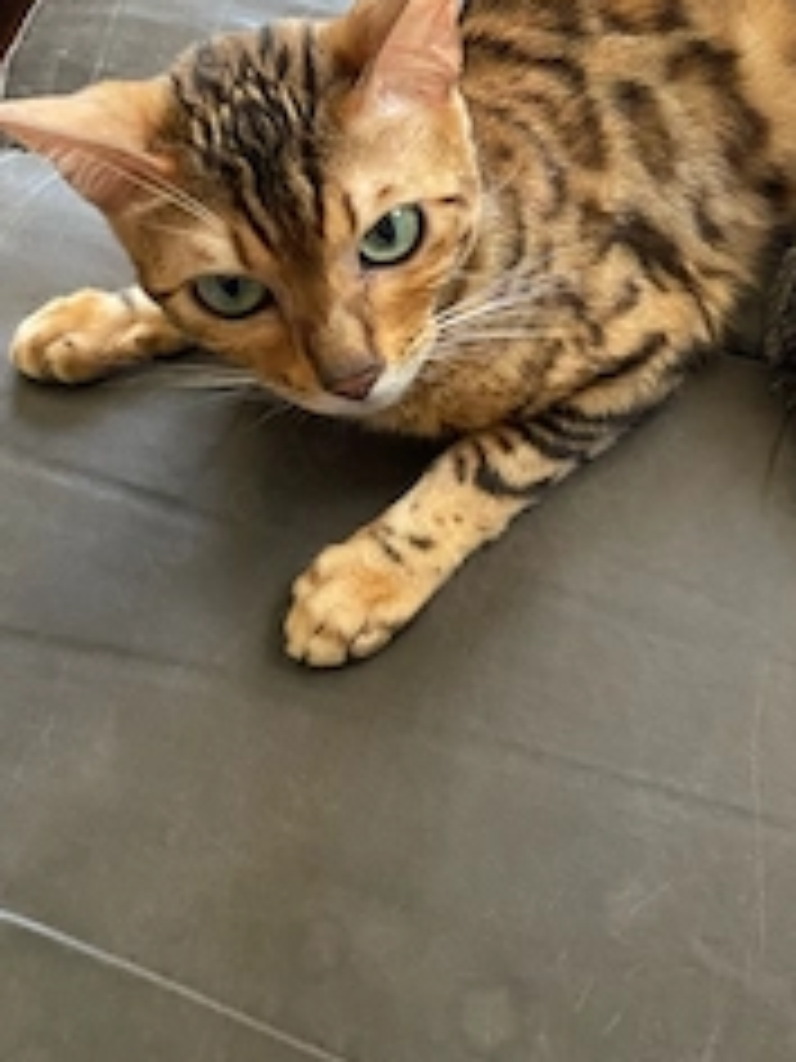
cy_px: 216
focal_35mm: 44
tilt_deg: -54.9
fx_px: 1349
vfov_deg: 41.2
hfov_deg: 31.9
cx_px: 657
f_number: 1.8
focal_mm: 4.25
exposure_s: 1/60
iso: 400
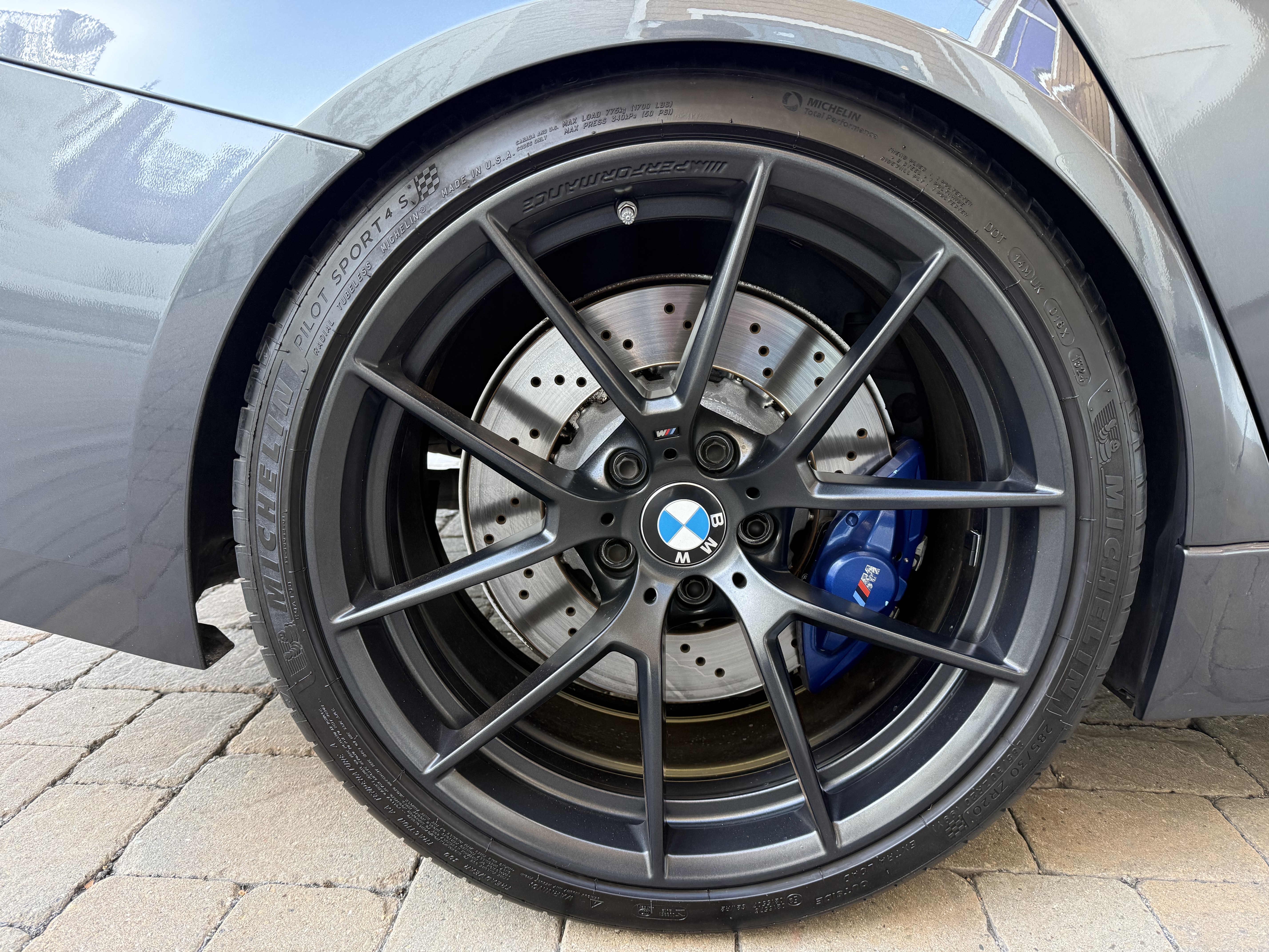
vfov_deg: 56.8
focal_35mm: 24
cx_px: 634
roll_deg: -2.1
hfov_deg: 71.6
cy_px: 476
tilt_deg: -14.3
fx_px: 880
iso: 200
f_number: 1.78
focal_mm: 6.76
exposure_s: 1/119
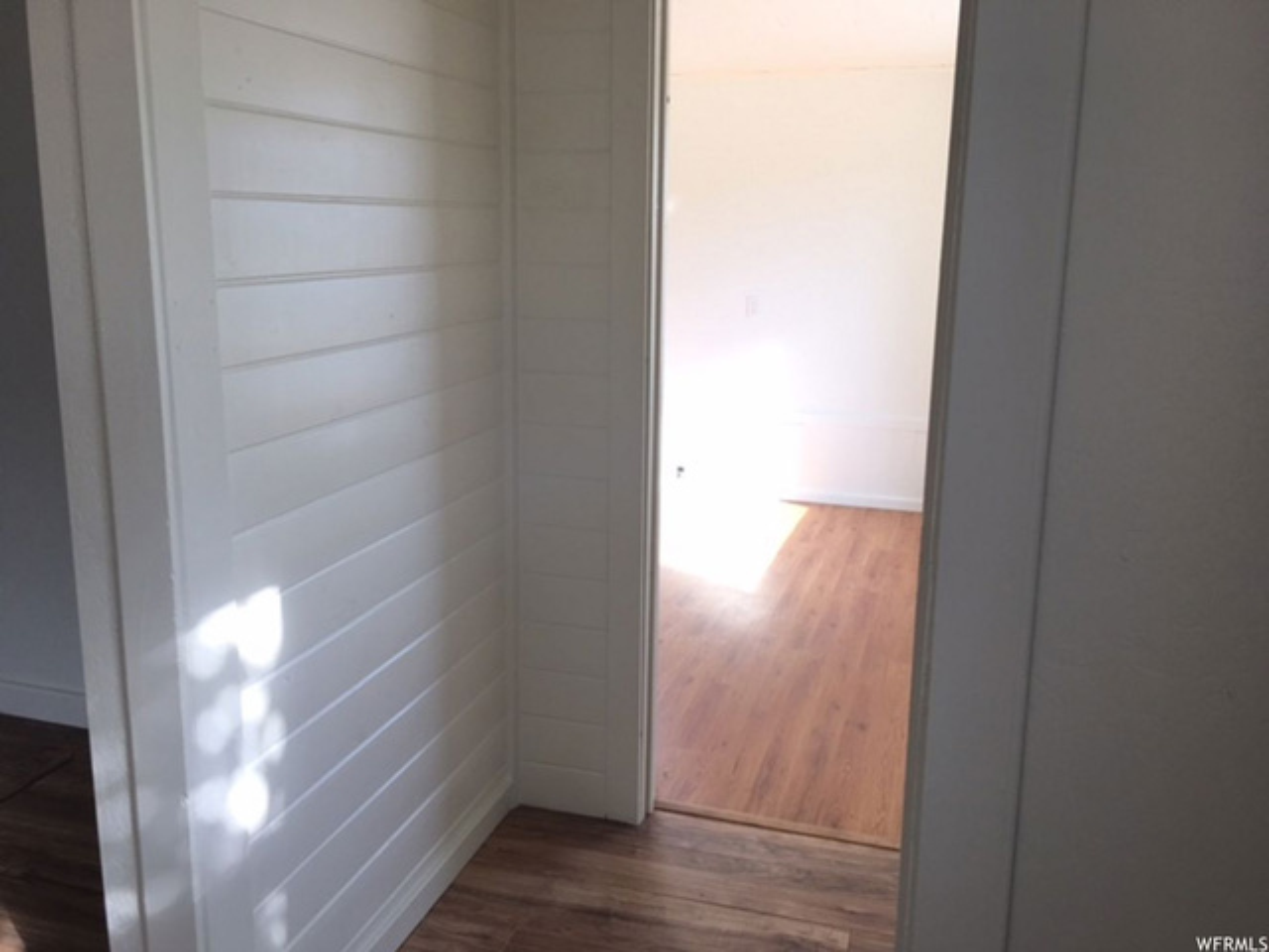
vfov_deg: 48.2
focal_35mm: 29
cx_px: 634
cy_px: 476
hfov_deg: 61.7
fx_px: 1063
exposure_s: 1/120
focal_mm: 4.15
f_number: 2.2
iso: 25
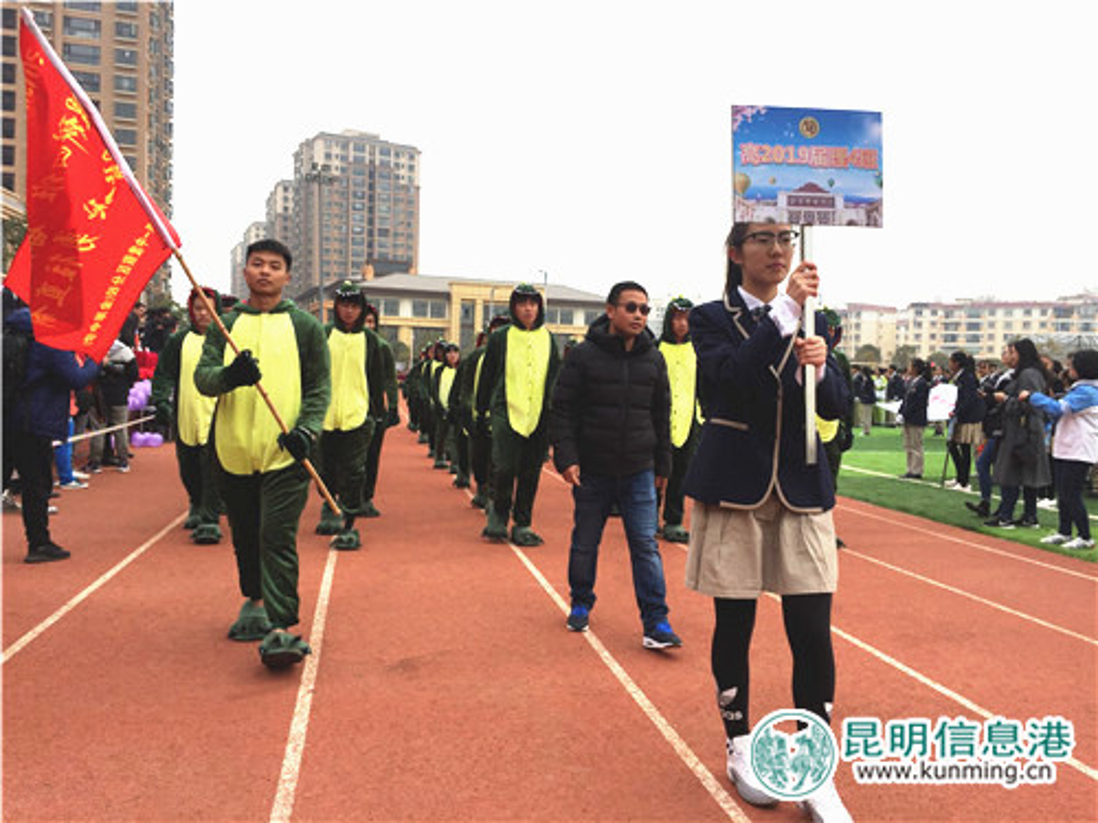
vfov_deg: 48.2
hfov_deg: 61.7
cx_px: 549
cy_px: 412
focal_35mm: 29
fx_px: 920
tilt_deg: -1.2
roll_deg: -1.5
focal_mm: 4.15
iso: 32
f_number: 2.2
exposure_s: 1/599
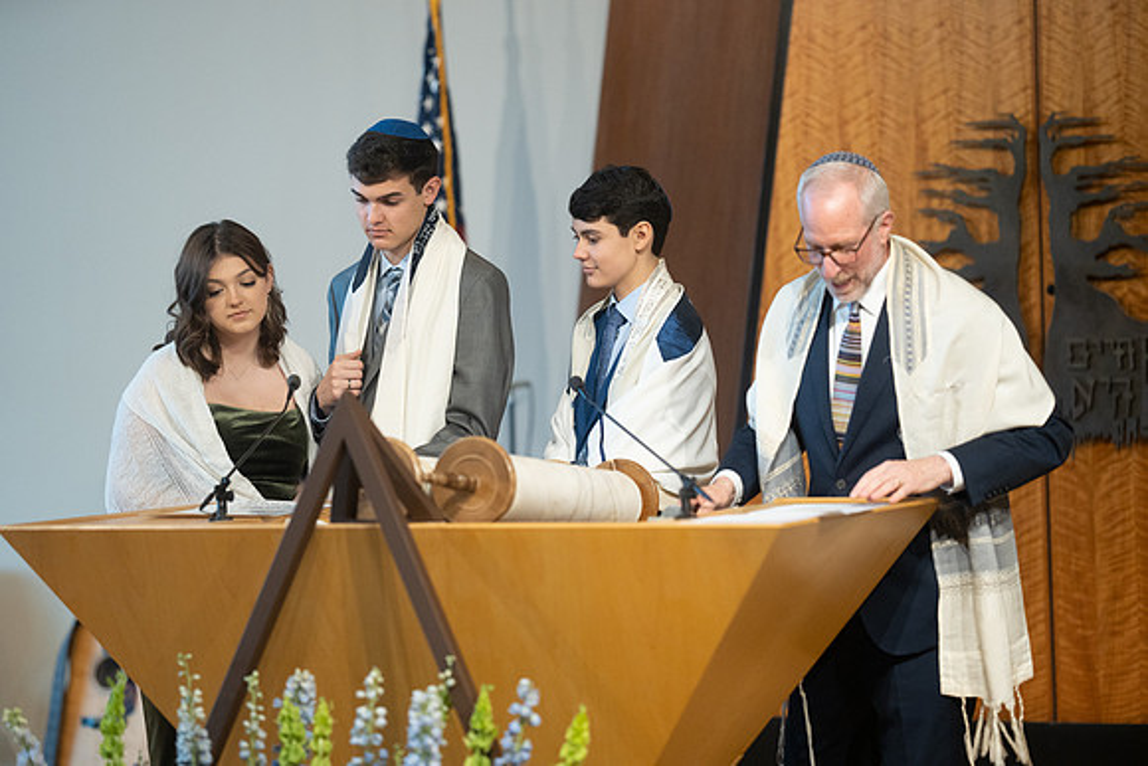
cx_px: 574
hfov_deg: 15.2
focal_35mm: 135
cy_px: 383
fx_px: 4306
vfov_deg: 10.2
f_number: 1.8
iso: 3200
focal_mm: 135
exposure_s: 1/400
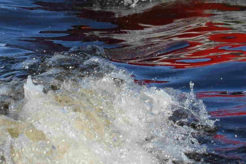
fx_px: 1741
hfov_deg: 8.1
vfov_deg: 5.2
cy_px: -265
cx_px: 171
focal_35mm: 255
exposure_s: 1/400
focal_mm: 31
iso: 200
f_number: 10
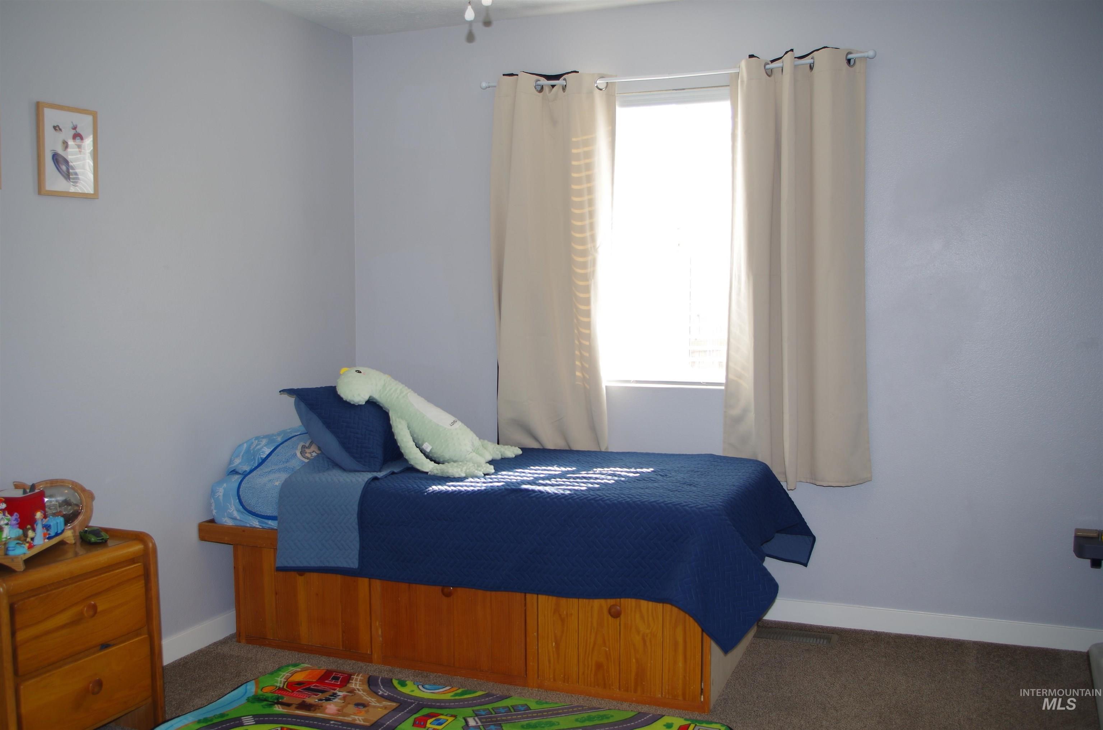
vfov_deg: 38.7
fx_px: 1039
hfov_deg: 55.9
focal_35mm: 34
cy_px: 365
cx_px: 552
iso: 100
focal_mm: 23.13
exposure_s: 1/60
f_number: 4
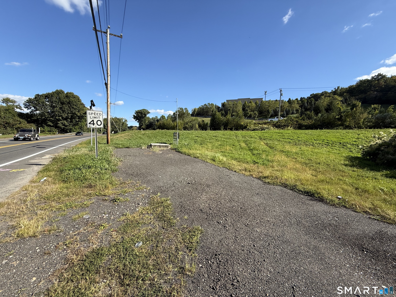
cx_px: 198
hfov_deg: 102.1
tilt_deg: -3.5
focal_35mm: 14
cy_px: 148
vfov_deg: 85.7
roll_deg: -2.4
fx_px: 160
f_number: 2.2
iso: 50
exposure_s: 1/1368
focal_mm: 2.22
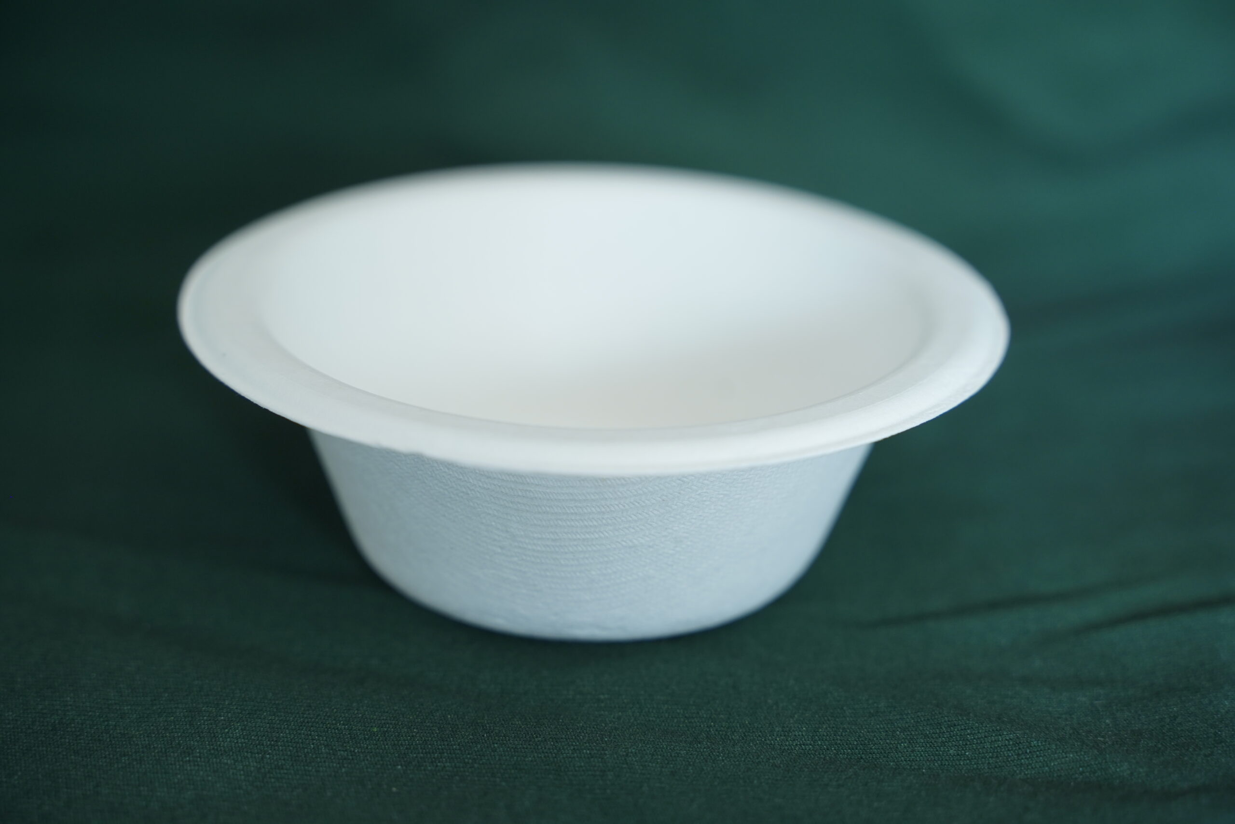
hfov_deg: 28.1
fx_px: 2470
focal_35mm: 72
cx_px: 618
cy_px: 412
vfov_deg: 18.9
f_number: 5
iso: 640
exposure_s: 1/100
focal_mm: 72
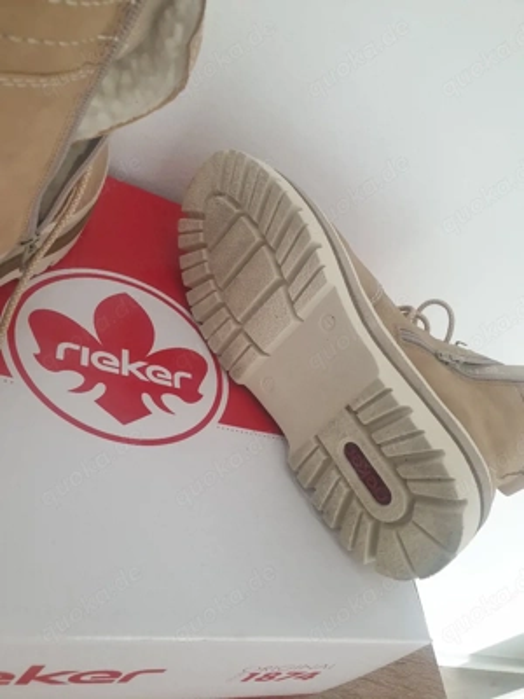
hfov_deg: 53.1
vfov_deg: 67.3
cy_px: 350
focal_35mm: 26
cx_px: 262
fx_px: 525
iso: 250
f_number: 2.4
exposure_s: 1/30
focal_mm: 4.3
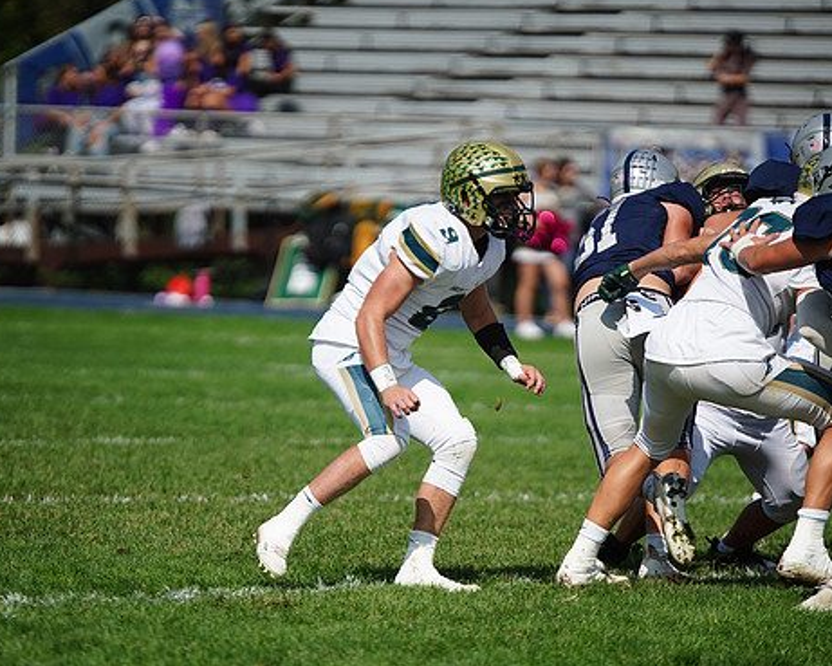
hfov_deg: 5.5
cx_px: 411
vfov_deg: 4.4
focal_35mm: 354
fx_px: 8719
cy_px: 326
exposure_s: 1/8000
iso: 400
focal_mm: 300
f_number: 2.8
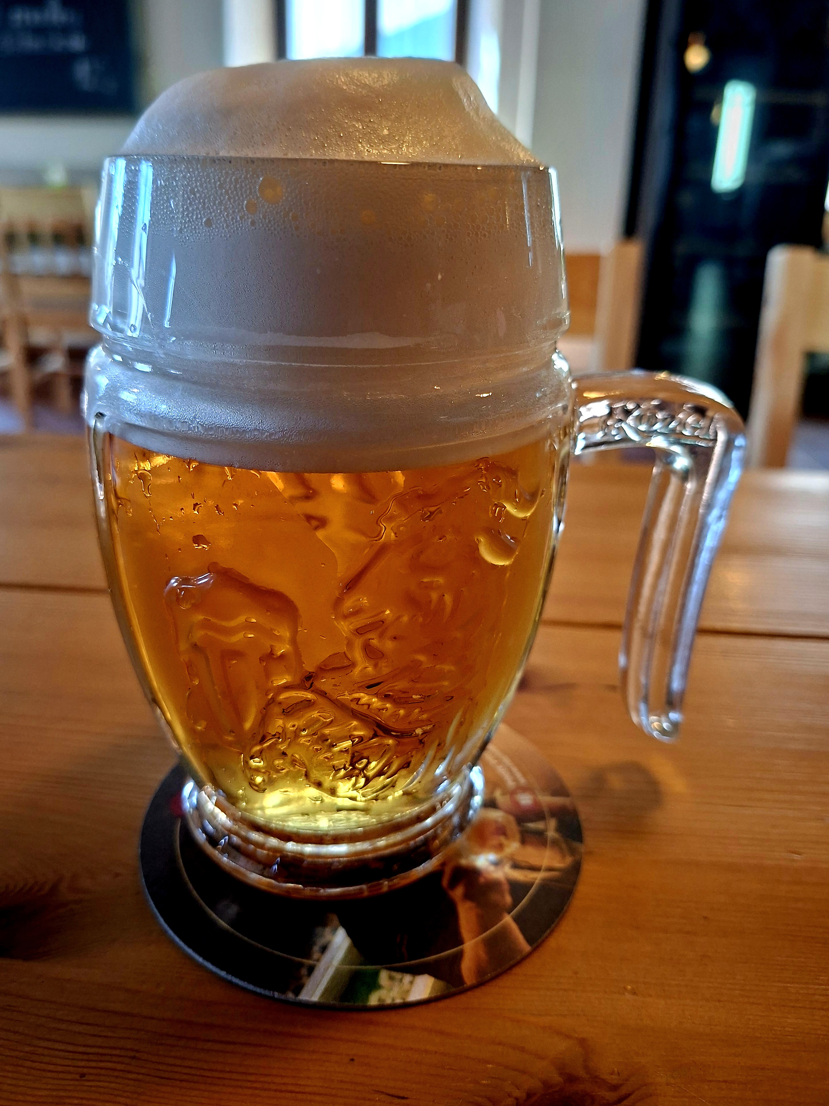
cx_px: 402
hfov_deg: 56.8
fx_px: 766
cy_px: 534
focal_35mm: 24
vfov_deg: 71.6
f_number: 1.8
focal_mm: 5.54
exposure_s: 1/100
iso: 250
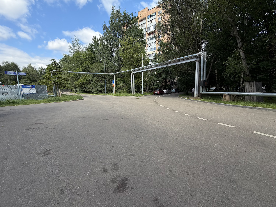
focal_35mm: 14
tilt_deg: -7.8
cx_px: 138
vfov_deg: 85.7
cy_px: 104
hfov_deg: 102.1
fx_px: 112
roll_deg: +2.1
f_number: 2.2
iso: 40
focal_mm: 2.22
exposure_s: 1/559
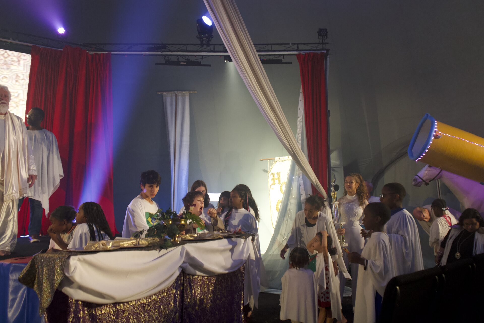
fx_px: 390
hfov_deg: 63.7
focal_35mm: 29
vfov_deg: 45.0
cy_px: 162
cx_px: 242
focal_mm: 29
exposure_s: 1/160
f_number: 3.5
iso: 6400
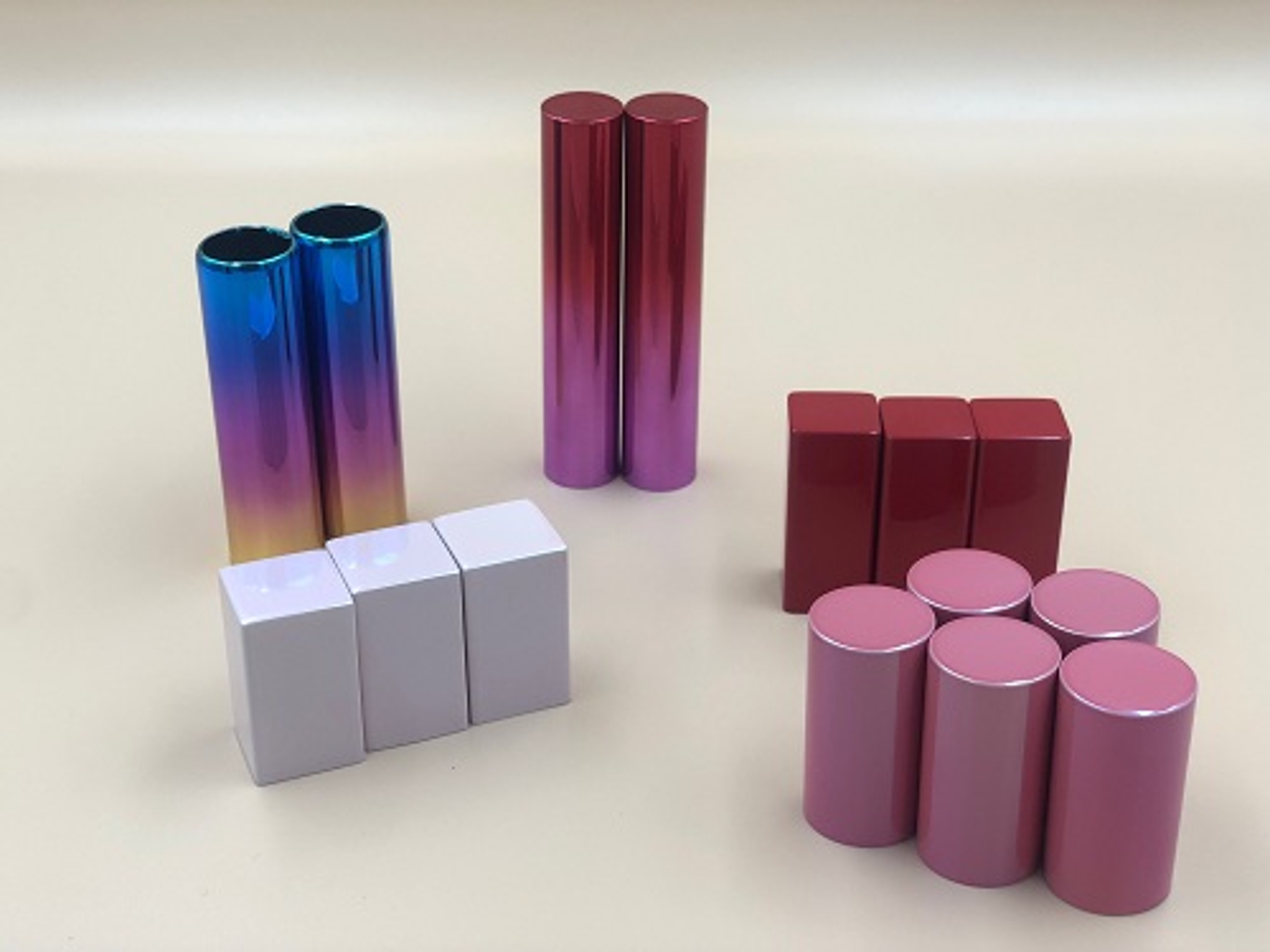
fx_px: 1908
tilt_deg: -29.0
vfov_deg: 28.0
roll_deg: +0.9
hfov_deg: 36.8
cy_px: 476
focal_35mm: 52
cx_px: 635
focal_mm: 6
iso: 32
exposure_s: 1/50
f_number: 2.4
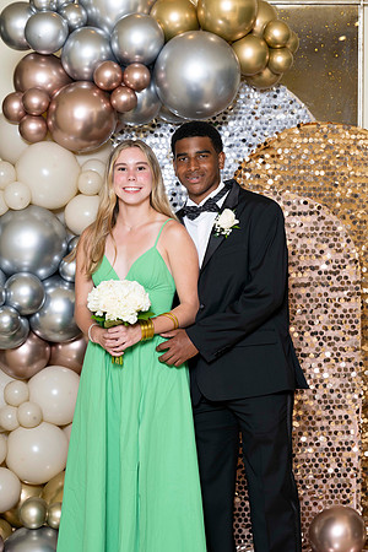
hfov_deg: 13.7
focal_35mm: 100
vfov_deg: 20.4
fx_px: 1533
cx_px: 184
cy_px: 276
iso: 250
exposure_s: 1/200
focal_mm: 100
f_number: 5.6
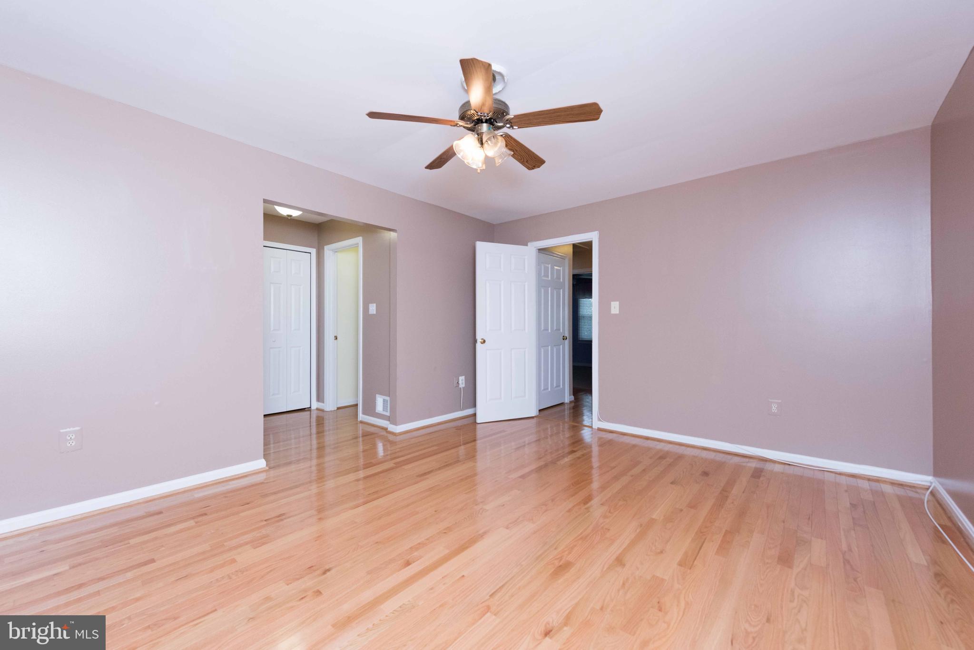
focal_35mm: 14
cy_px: 325
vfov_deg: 81.2
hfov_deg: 104.2
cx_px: 487
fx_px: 379
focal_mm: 14
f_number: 5.6
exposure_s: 1/200
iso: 1800
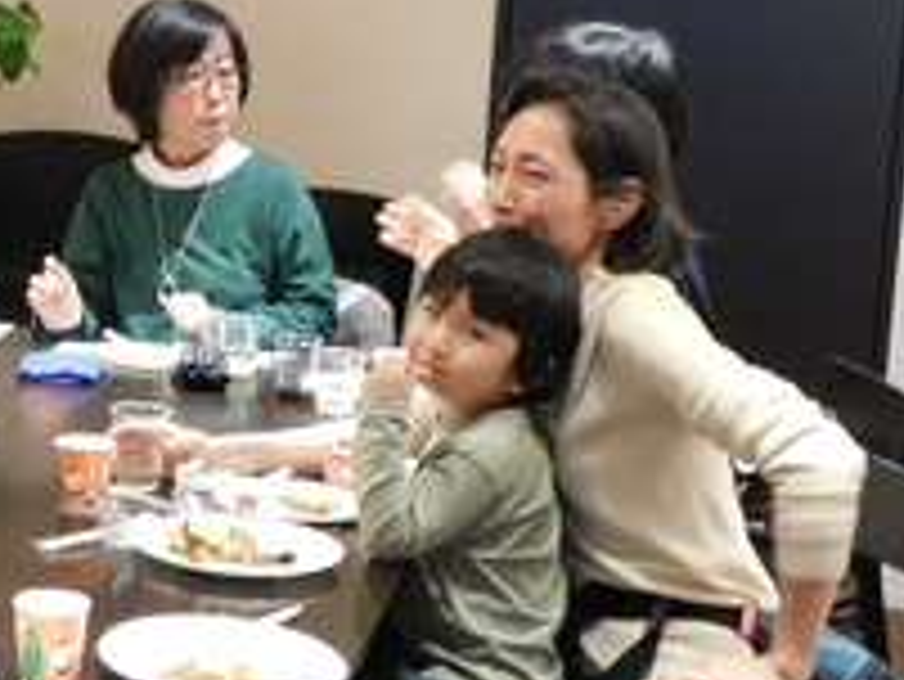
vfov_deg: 16.2
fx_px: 2378
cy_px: 232
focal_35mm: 91
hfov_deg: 20.2
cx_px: -180
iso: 400
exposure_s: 1/10
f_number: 3.5
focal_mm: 6.3
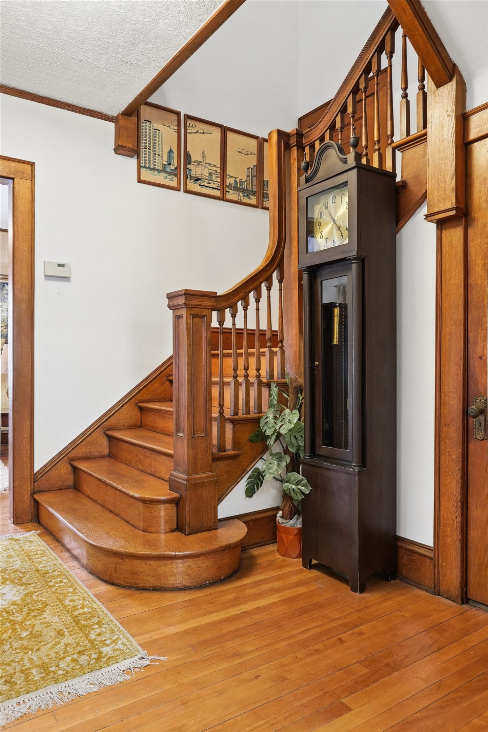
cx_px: 244
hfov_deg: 53.1
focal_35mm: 24
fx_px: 488
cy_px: 366
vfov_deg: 73.7
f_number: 9
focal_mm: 16
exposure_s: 1/2.5
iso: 800
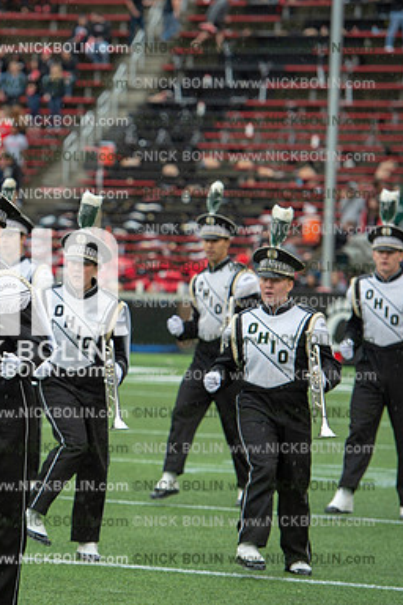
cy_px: 302
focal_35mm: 219
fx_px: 3677
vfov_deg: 9.4
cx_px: 6
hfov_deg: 6.3
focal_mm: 145
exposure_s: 1/500
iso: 400
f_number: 4
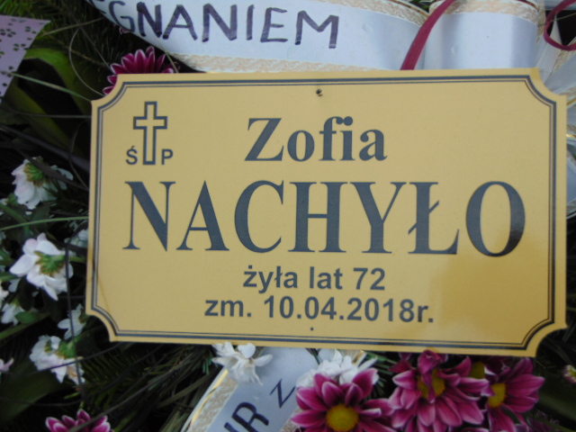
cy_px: 216
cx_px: 288
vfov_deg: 24.4
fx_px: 998
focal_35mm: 60
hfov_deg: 32.2
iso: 80
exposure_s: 1/250
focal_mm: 10.8
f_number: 3.6
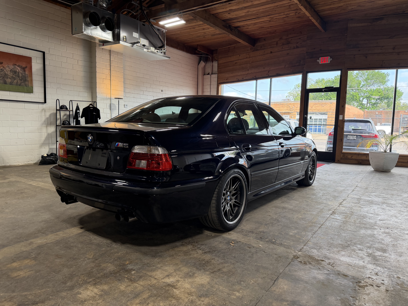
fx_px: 283
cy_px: 153
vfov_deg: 56.8
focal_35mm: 24
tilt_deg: -6.0
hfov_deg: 71.6
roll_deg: -1.0
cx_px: 204
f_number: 1.78
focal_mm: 6.76
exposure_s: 1/208
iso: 160
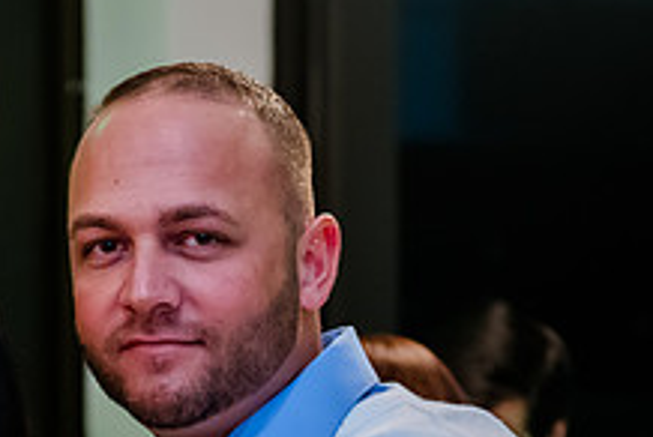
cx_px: 75
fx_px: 3233
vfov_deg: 7.7
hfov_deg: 11.5
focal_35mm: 178
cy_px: 515
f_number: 2.8
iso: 2500
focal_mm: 48
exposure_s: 1/80
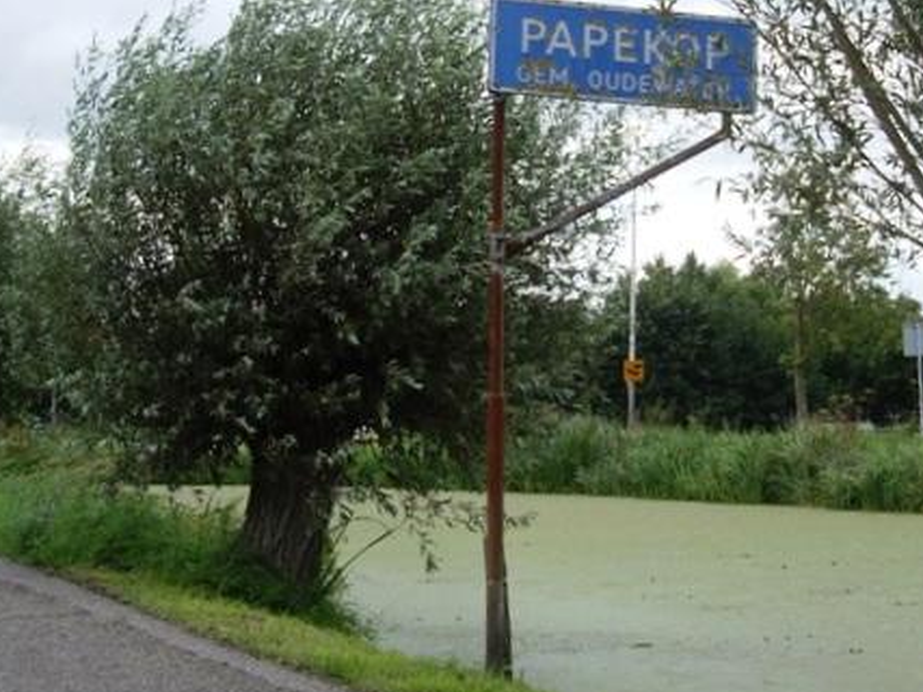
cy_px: 309
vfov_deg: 25.6
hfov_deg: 33.5
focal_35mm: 57
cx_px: 607
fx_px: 1519
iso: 64
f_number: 2.8
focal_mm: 7.9
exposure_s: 1/200
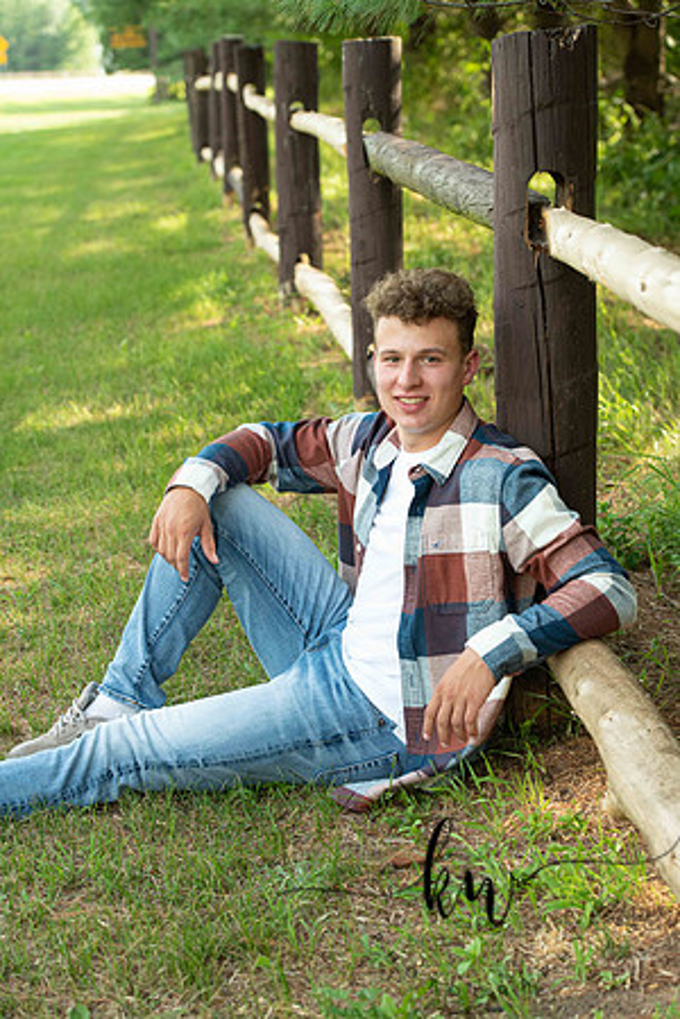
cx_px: 340
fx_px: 2210
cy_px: 510
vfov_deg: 26.0
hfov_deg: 17.5
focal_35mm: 78
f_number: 5
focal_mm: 78
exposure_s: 1/200
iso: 400
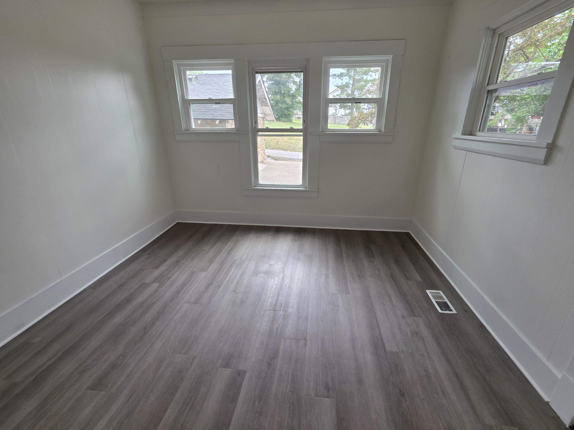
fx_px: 232
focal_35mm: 14
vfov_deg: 85.7
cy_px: 216
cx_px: 296
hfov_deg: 102.0
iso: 125
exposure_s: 1/120
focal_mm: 2.2
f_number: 1.9
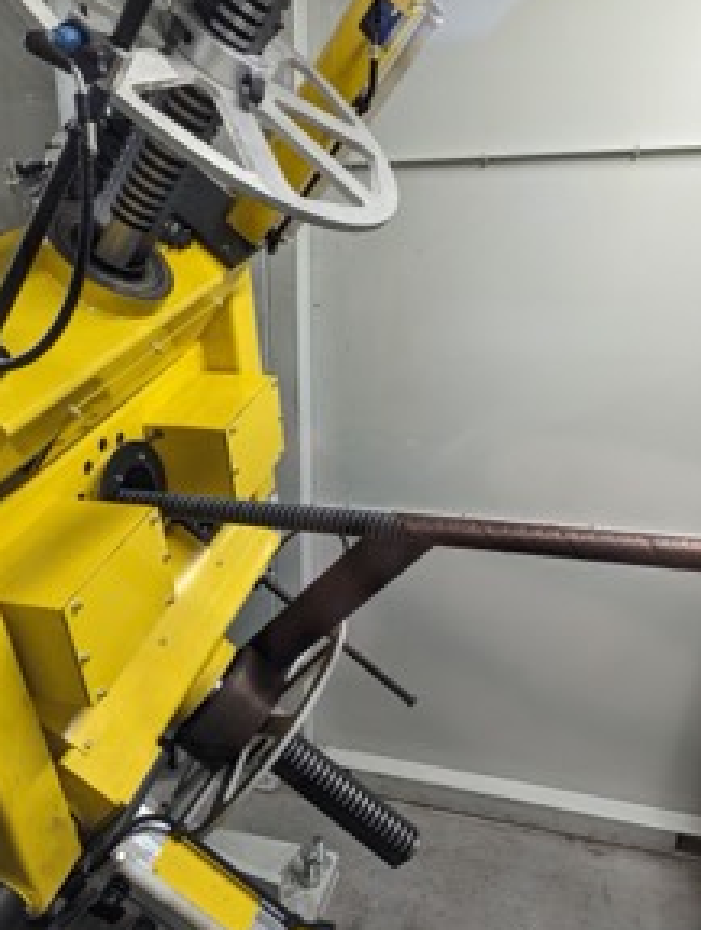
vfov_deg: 59.5
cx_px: 302
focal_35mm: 30
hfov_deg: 46.8
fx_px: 808
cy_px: 546
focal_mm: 6.81
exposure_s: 1/50
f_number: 1.85
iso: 90
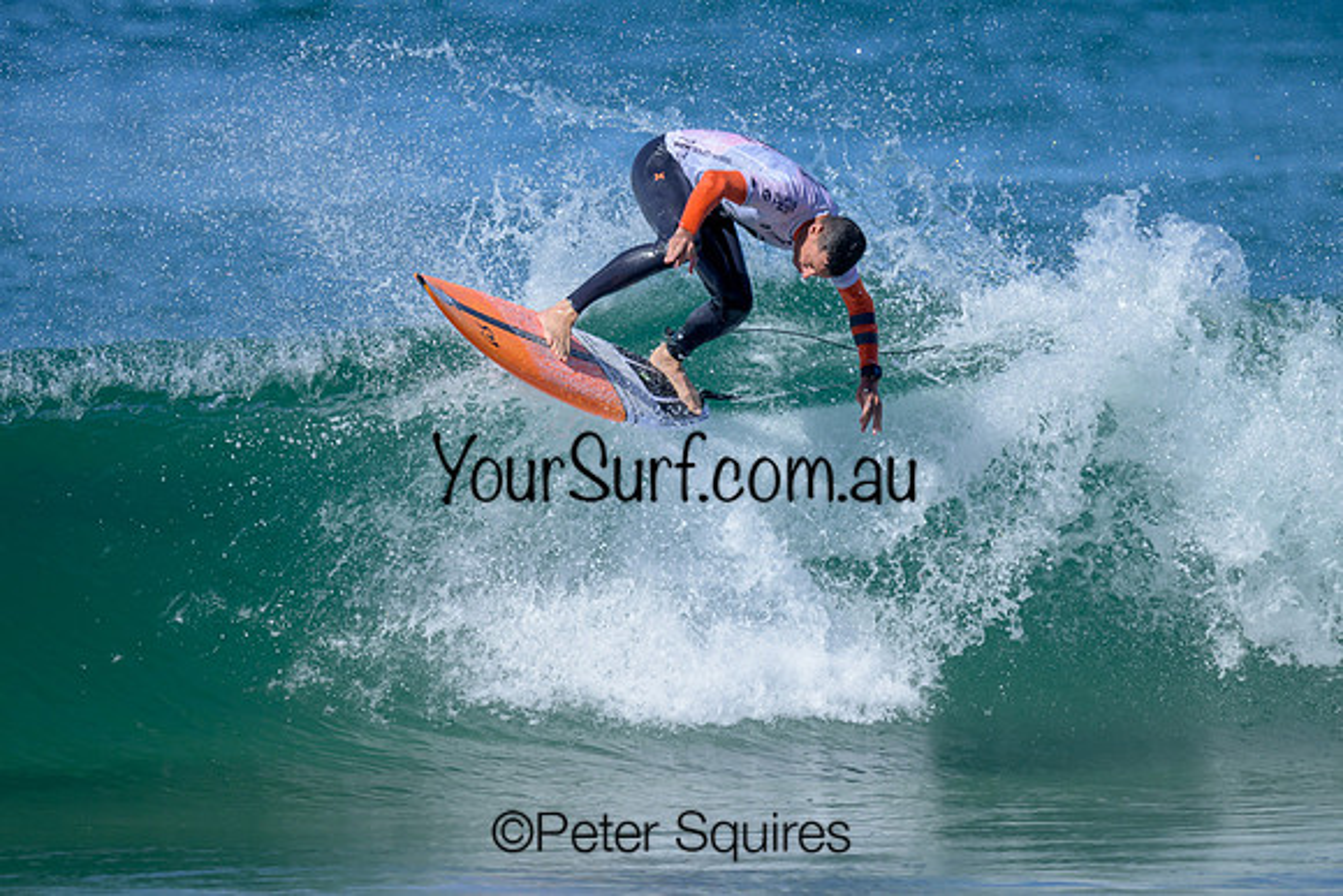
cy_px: 329
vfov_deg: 1.3
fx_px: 41037
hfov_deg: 1.9
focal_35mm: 1100
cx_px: 751
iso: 320
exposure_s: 1/2000
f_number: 6.3
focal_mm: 800
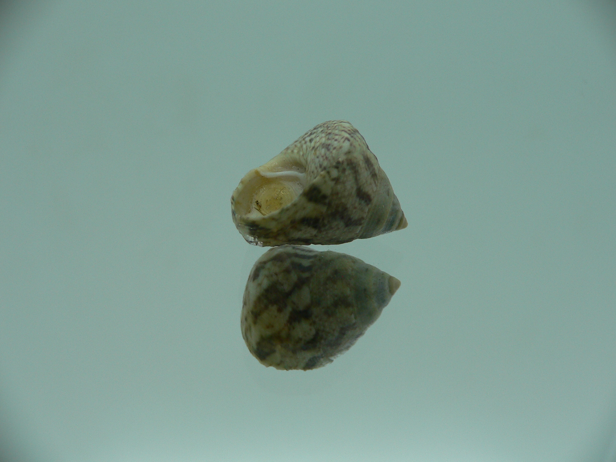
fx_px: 623
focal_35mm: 35
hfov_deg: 52.6
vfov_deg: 40.7
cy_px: 231
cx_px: 308
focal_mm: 4.6
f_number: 2.8
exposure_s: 1/80
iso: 80
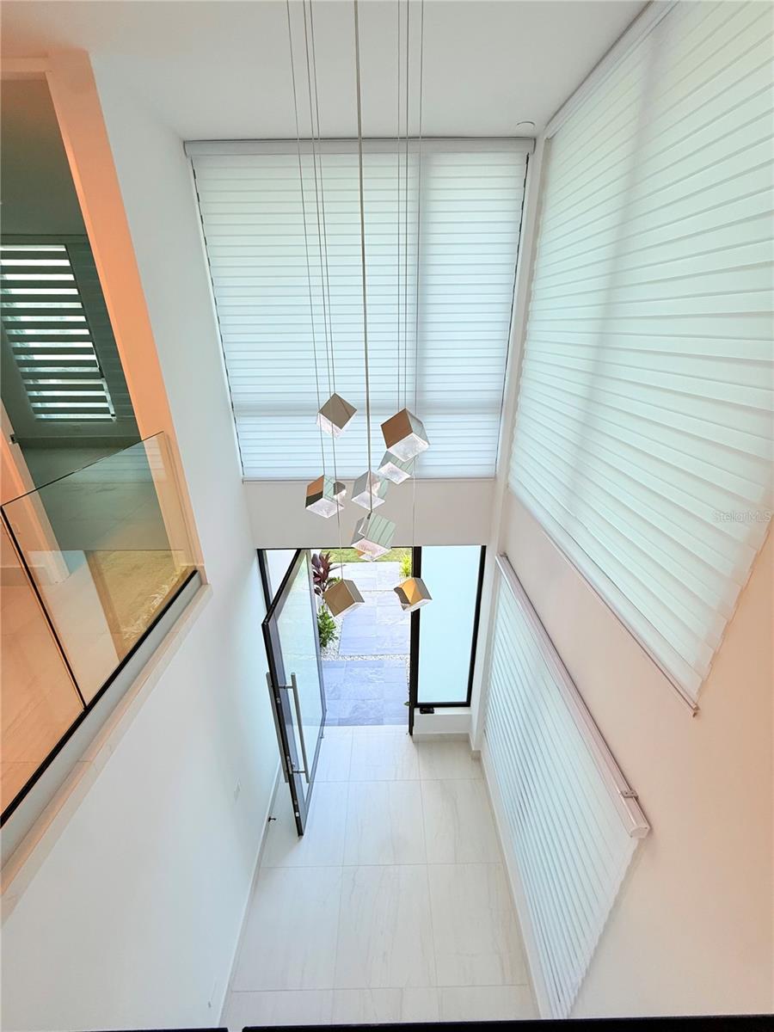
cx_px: 387
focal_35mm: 14
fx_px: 417
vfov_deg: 102.1
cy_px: 516
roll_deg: +0.9
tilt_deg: -23.6
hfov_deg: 85.7
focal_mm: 2.22
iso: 100
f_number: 2.2
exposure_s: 1/120
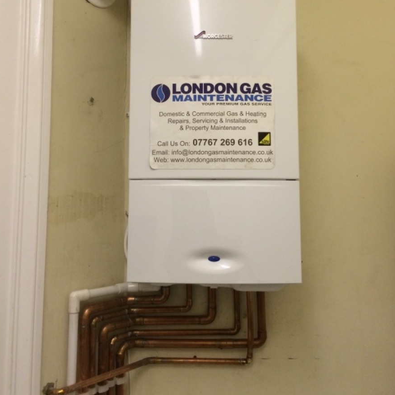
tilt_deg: +7.6
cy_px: 140
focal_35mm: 35
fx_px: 452
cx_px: 196
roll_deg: -1.0
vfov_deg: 46.6
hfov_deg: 47.2
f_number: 2.2
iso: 80
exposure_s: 1/33
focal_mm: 4.15
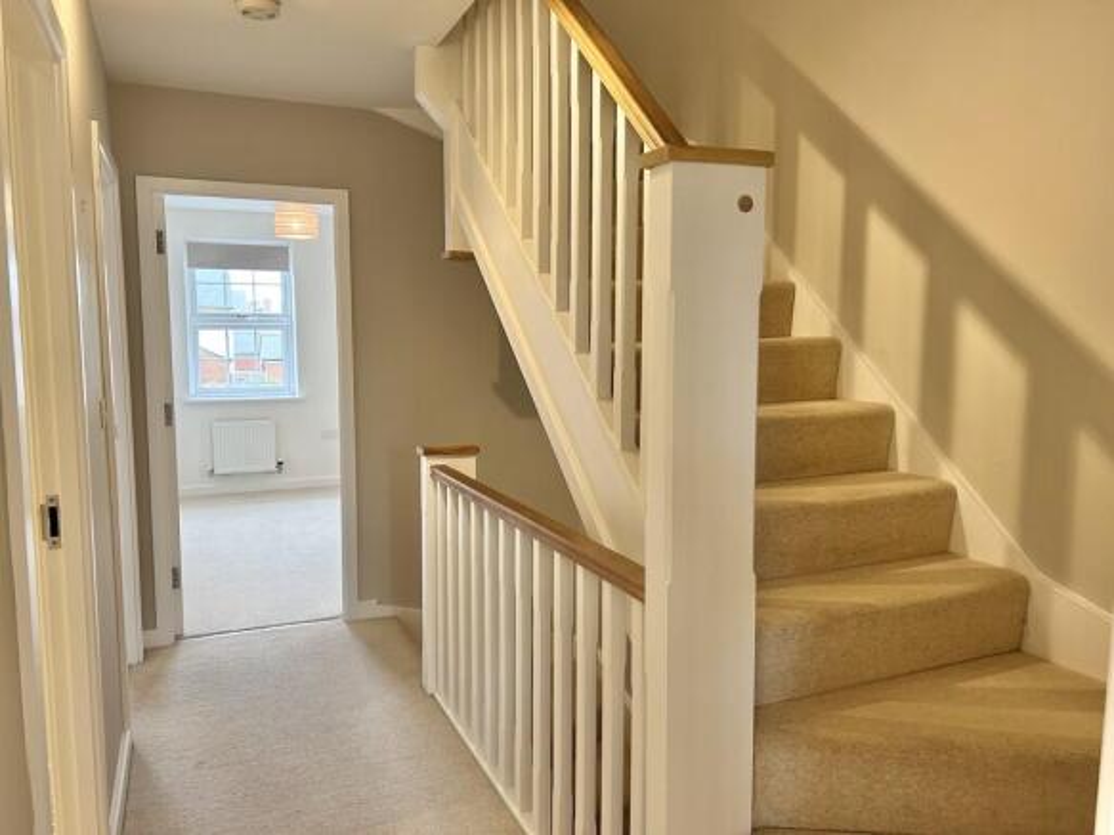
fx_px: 837
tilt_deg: -5.8
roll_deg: -0.1
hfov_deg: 67.3
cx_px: 557
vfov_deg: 53.0
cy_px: 418
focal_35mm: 26
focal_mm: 5.7
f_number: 1.5
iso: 125
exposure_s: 1/100
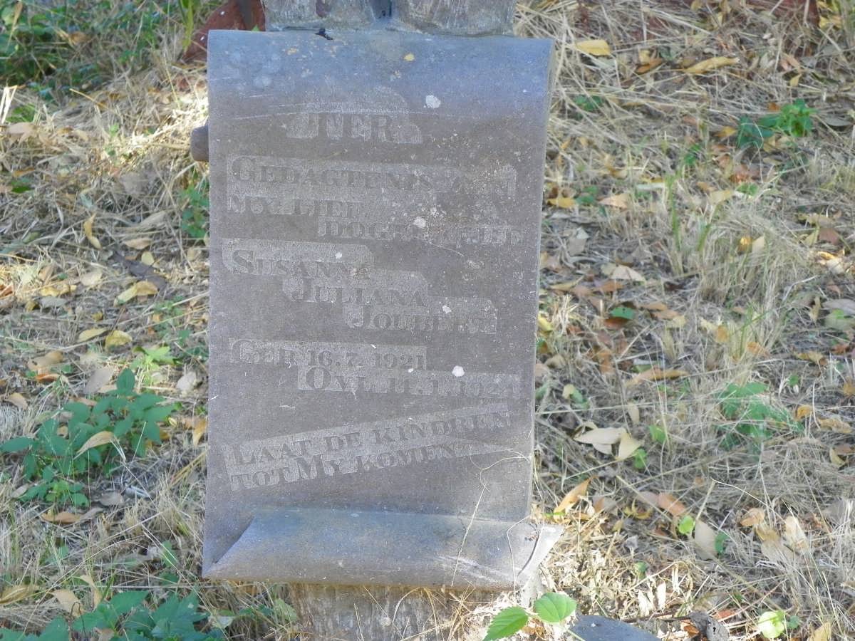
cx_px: 428
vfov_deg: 15.6
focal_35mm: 95
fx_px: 2346
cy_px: 320
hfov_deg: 20.7
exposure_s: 1/40
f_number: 4
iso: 100
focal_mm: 16.9
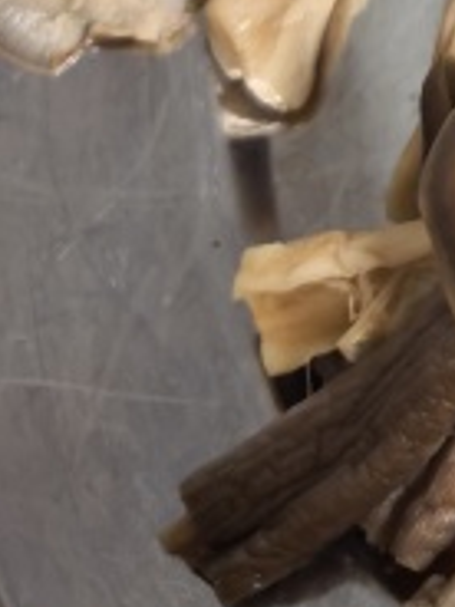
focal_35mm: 139
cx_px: 999
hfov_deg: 9.7
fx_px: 2436
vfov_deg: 12.2
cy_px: -698
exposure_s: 1/33.3
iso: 500
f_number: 2
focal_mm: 6.98
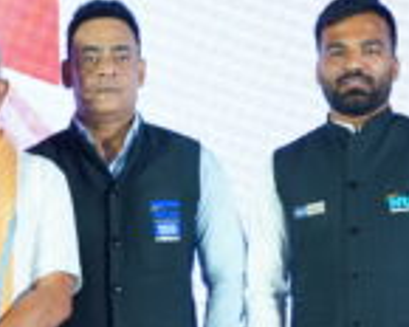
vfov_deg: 9.2
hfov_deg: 11.4
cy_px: 355
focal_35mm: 166
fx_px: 2009
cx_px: -54
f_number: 4
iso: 1600
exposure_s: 1/250
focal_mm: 33.4
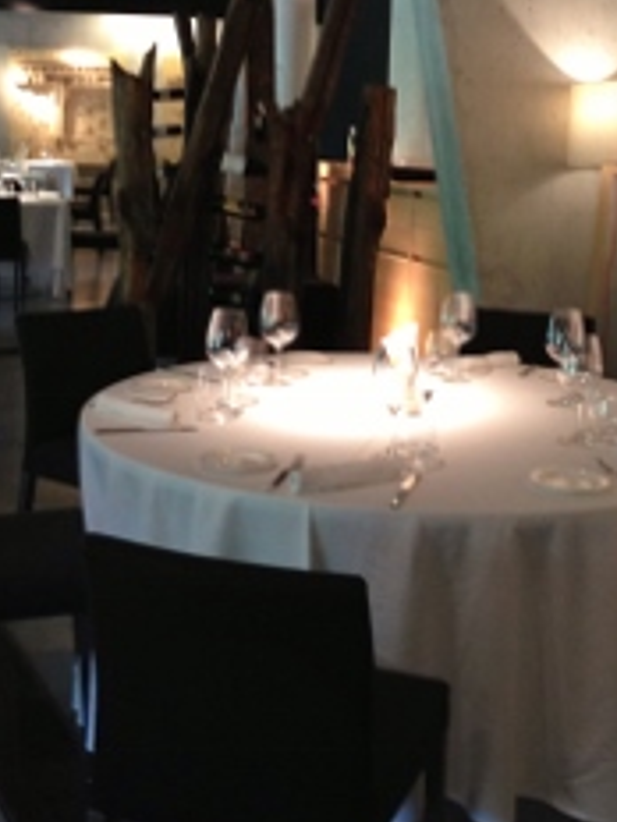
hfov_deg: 25.6
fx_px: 1355
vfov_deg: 33.2
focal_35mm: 57
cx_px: 369
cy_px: 216
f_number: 2.4
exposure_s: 1/20
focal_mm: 4.12
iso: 160
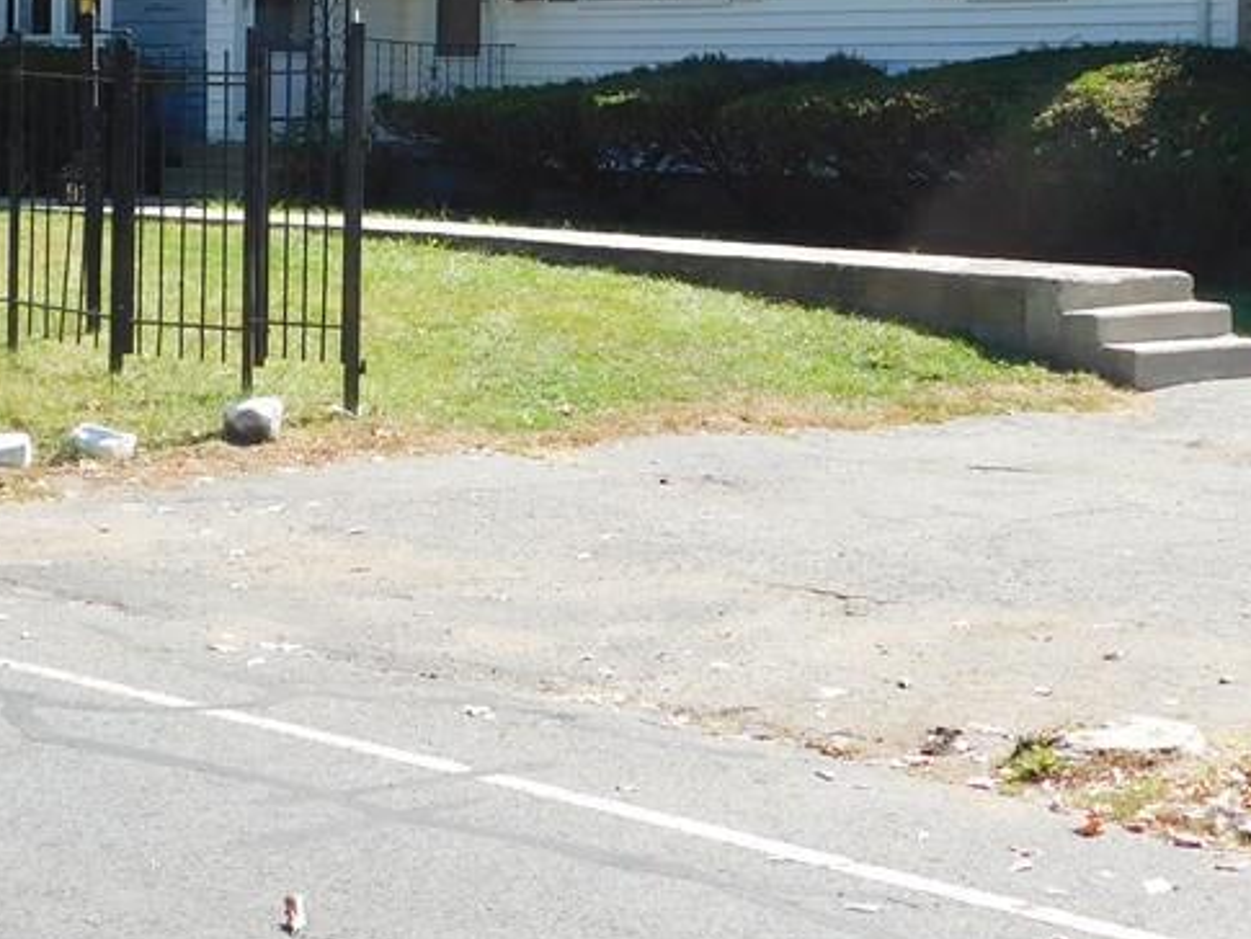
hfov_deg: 20.6
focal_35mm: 95
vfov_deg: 15.3
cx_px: 619
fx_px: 3434
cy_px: 23
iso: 125
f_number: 3.7
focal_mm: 8
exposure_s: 1/400
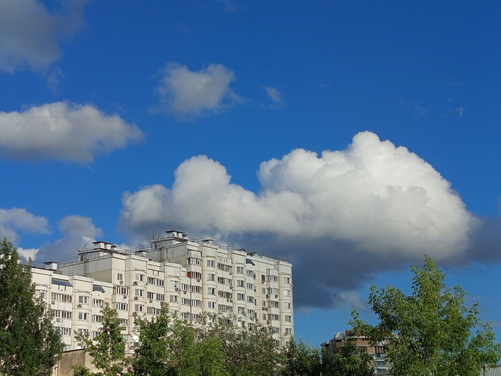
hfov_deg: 71.6
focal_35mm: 24
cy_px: 188
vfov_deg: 56.8
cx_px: 250
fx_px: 347
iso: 53
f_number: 1.7
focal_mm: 5.24
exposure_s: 1/1736
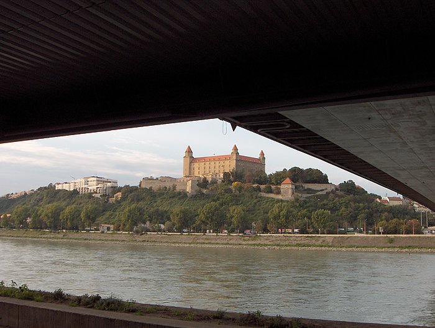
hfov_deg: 47.8
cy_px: 164
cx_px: 218
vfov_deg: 36.9
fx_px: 491
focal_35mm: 39
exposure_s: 1/195
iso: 119
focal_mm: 8
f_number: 4.8
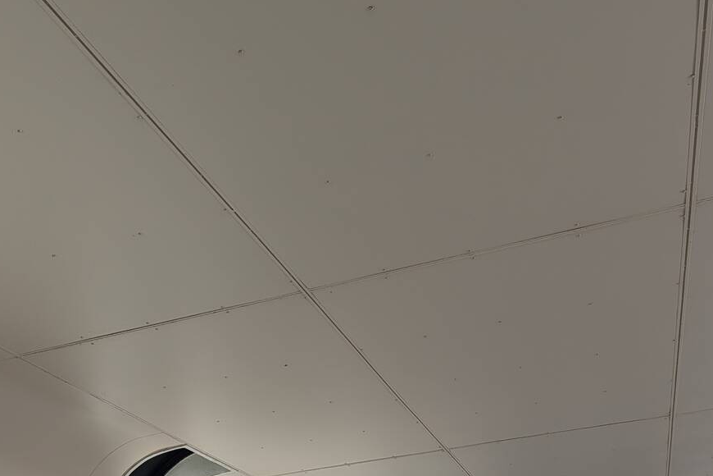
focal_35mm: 46
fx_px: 911
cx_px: 248
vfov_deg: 26.0
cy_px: 575
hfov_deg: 42.3
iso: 19
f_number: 1.68
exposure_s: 1/224
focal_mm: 6.9
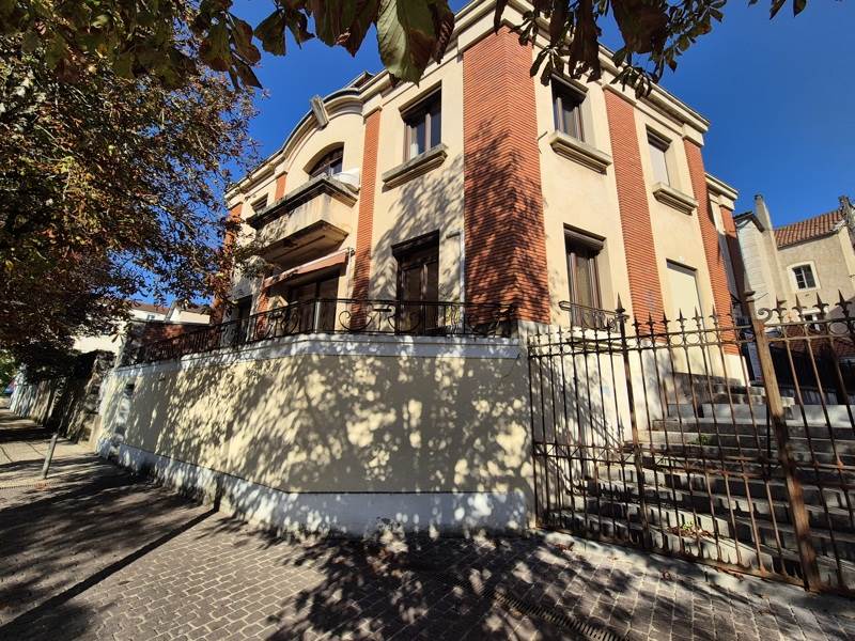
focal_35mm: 13
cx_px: 428
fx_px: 321
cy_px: 320
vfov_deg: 89.9
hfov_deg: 106.2
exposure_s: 1/2544
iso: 50
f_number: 2.2
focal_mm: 2.2
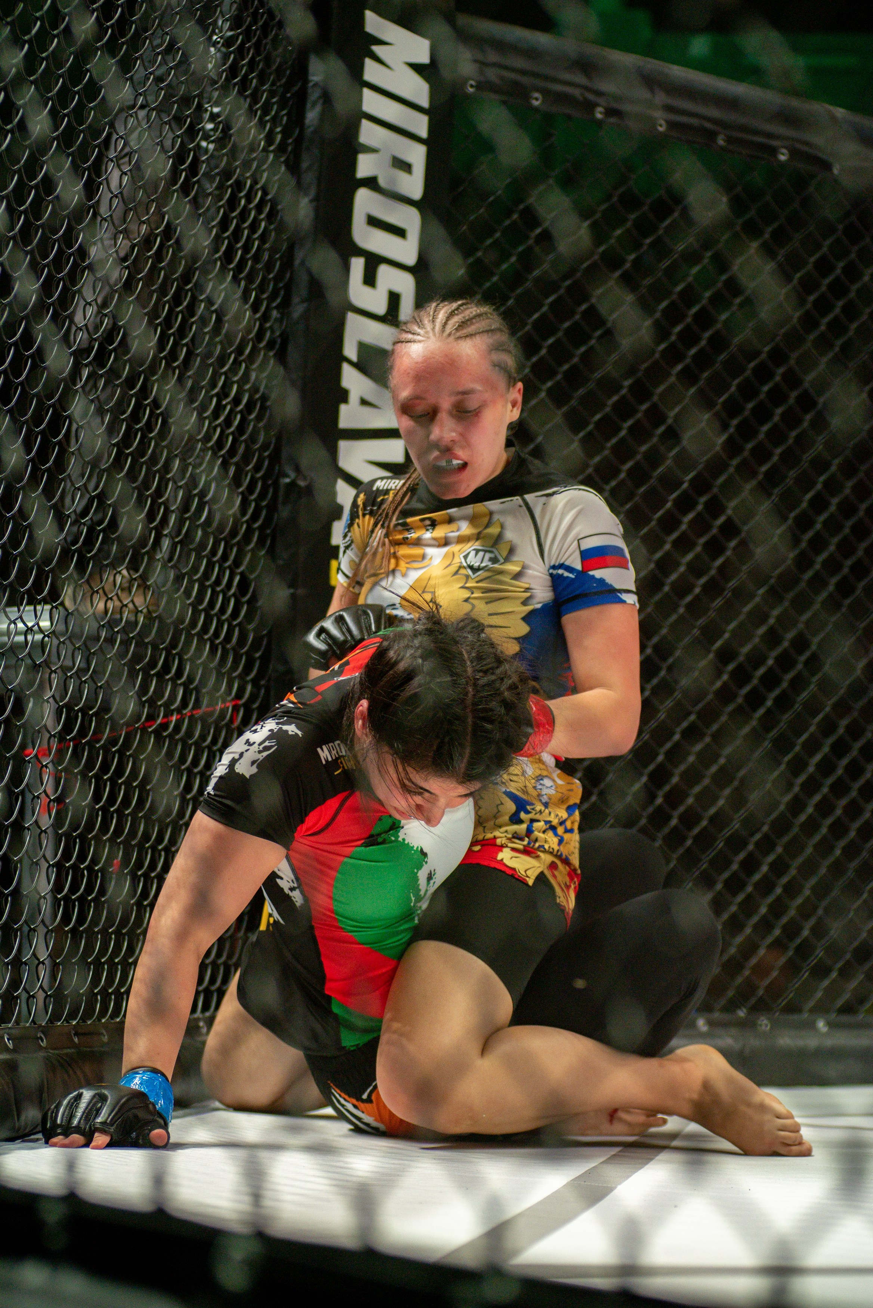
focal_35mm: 80
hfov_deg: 17.1
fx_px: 2907
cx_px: 436
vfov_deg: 25.4
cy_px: 654
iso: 2000
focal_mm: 80
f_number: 4
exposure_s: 1/1250
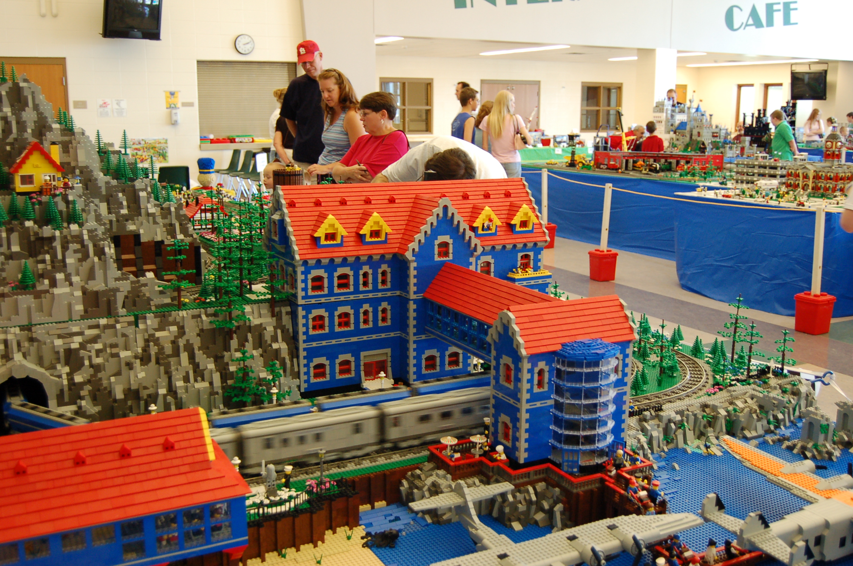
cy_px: 283
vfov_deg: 36.7
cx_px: 426
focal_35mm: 36
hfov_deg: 53.2
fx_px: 852
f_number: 4
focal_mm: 24
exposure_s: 1/30
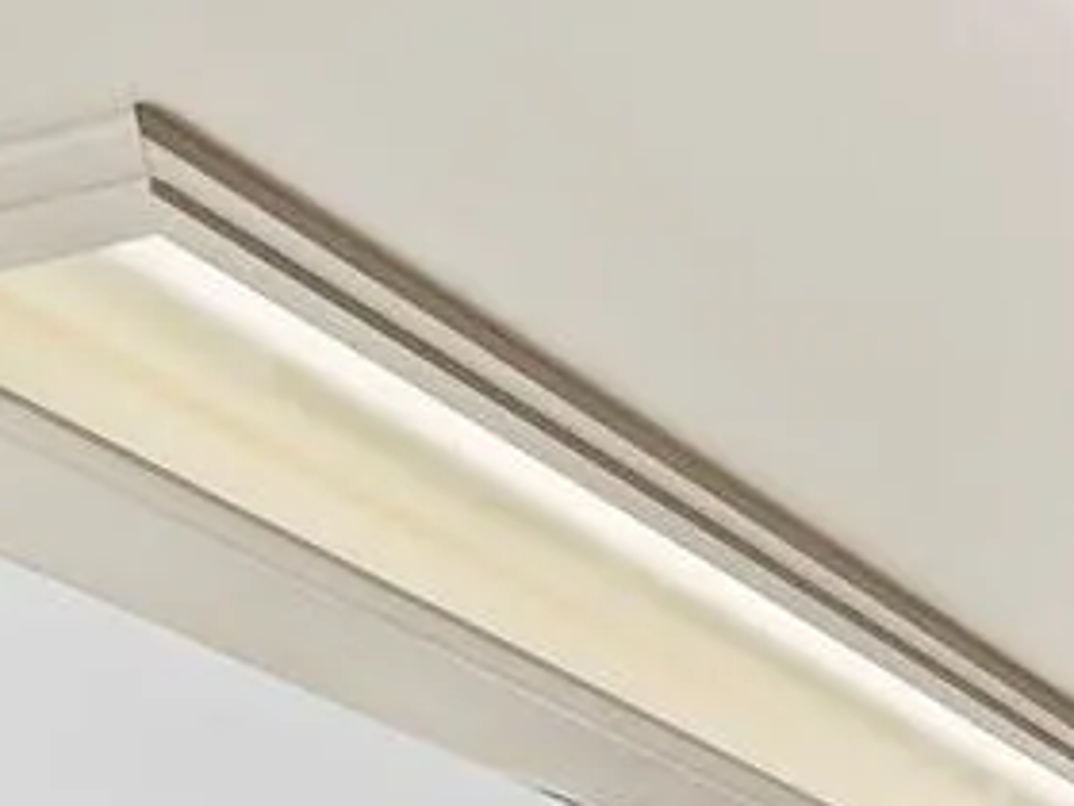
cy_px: 1742
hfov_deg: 19.7
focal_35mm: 80
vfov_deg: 14.4
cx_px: 1795
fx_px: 2482
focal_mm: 7
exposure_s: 1/25
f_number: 7.1
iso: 400
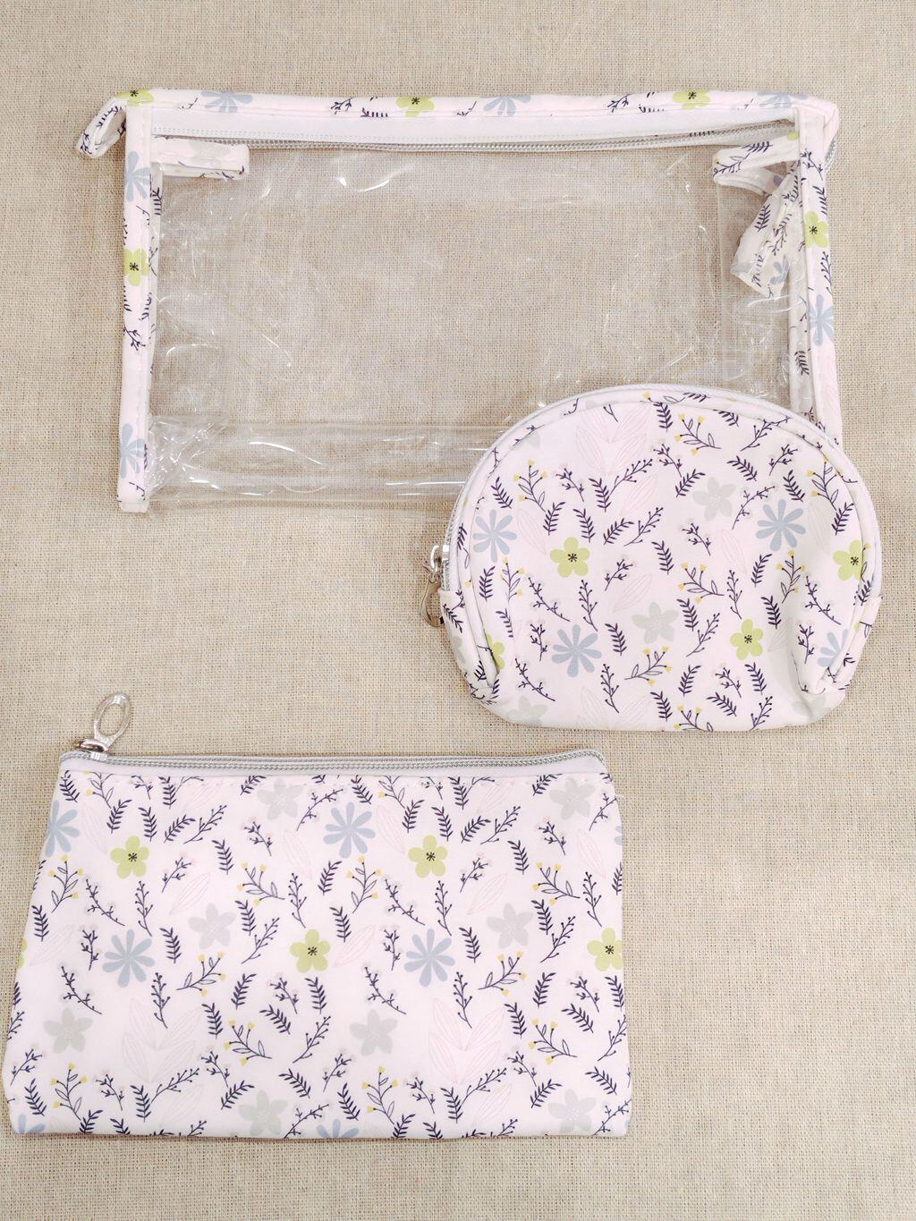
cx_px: 458
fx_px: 1905
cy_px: 610
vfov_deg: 35.5
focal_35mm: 54
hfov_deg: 27.0
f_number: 1.95
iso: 80
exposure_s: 1/100
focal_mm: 5.52
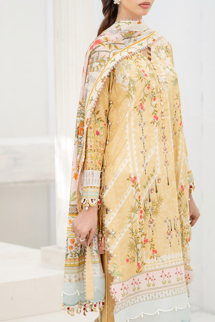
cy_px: 192
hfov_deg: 8.7
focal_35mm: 158
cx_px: 101
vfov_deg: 13.0
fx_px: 1415
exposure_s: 1/200
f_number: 2
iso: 50
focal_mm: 85
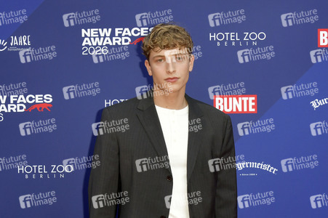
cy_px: 109
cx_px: 164
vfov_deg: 41.1
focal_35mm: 32
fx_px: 291
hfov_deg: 58.8
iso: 640
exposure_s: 1/200
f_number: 6.3
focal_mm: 32
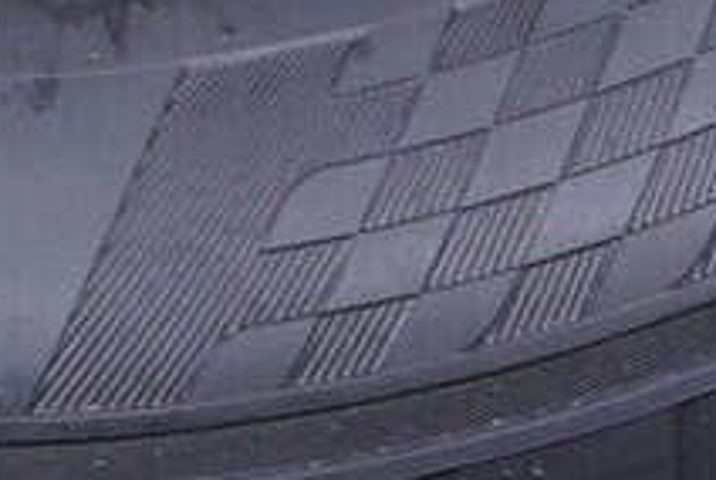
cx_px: -74
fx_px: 4860
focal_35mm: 244
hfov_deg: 8.4
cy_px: -1031
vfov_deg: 5.3
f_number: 2.8
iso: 400
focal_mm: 24
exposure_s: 1/40
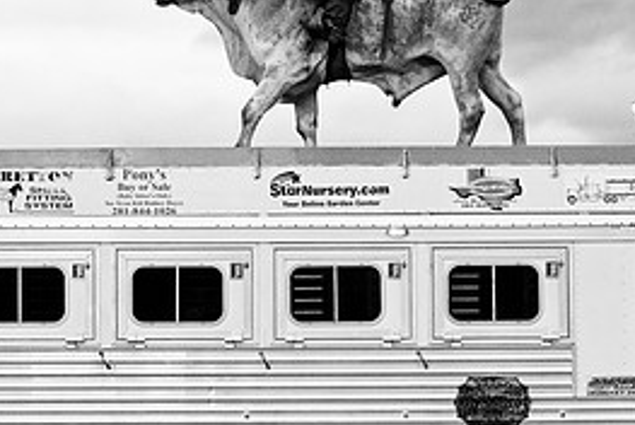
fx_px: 2260
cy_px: 133
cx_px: 327
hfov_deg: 16.0
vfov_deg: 10.7
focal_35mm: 128
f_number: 4
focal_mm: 50
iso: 1250
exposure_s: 1/350
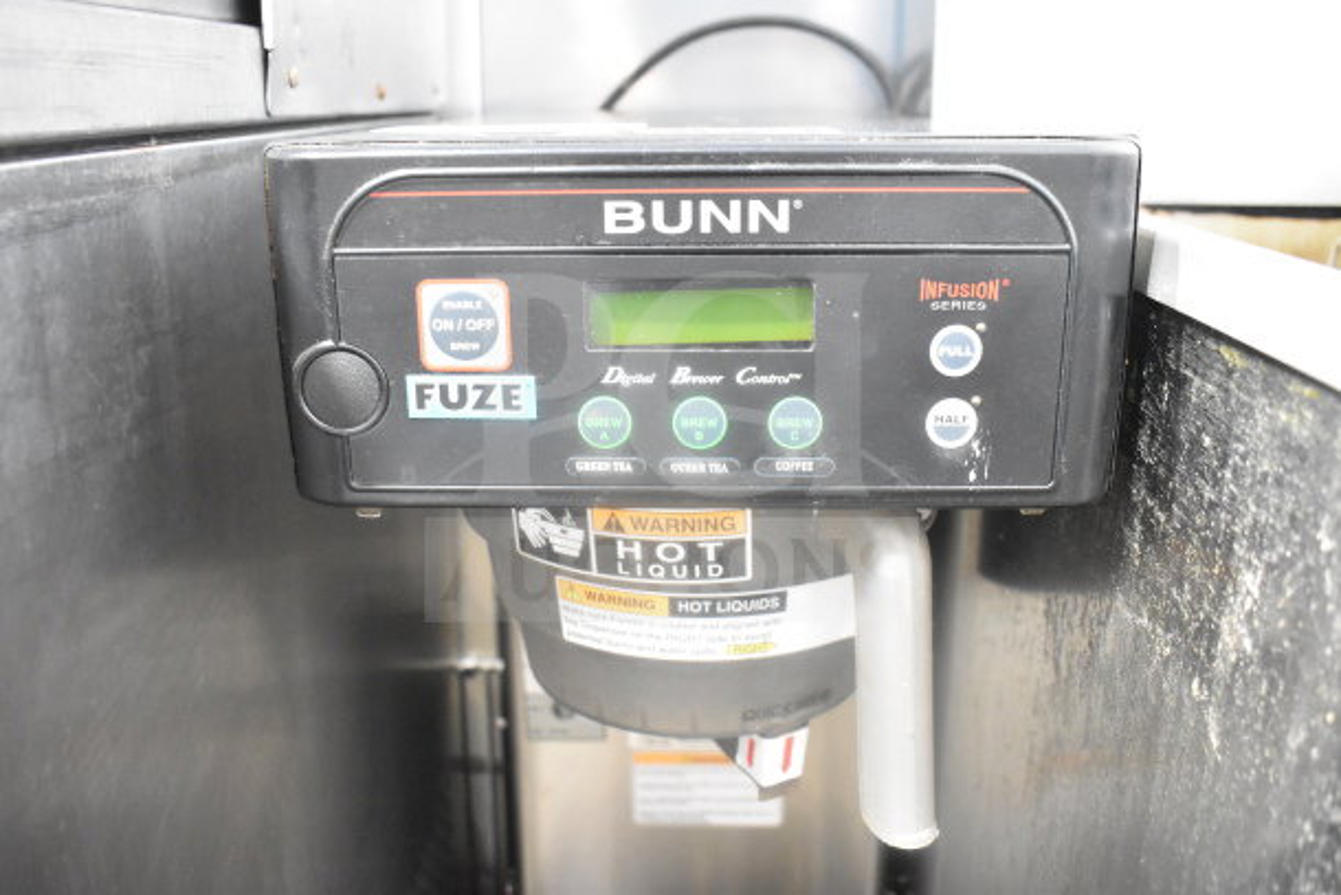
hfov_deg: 59.5
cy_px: 448
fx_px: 1174
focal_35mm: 32
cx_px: 670
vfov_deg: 41.7
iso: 5000
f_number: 3.8
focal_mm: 21
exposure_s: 1/30
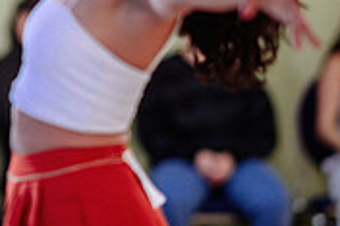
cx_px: 37
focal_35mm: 387
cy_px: 58
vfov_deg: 3.5
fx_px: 3652
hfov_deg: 5.3
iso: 1250
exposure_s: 1/500
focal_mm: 105
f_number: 1.4
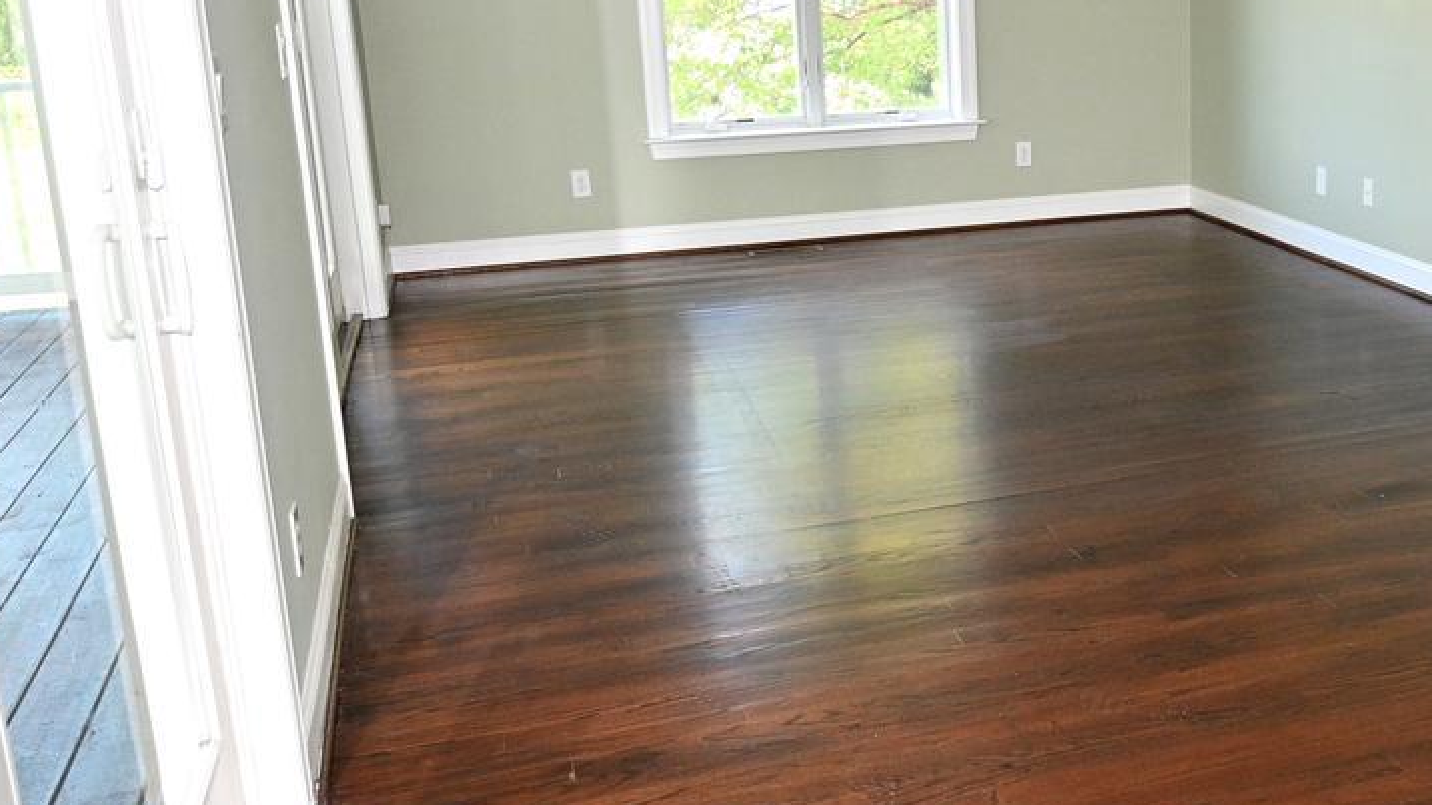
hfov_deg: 45.7
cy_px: 306
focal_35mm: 42
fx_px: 1595
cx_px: 1160
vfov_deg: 28.2
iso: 1000
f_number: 4
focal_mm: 14
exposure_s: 1/160
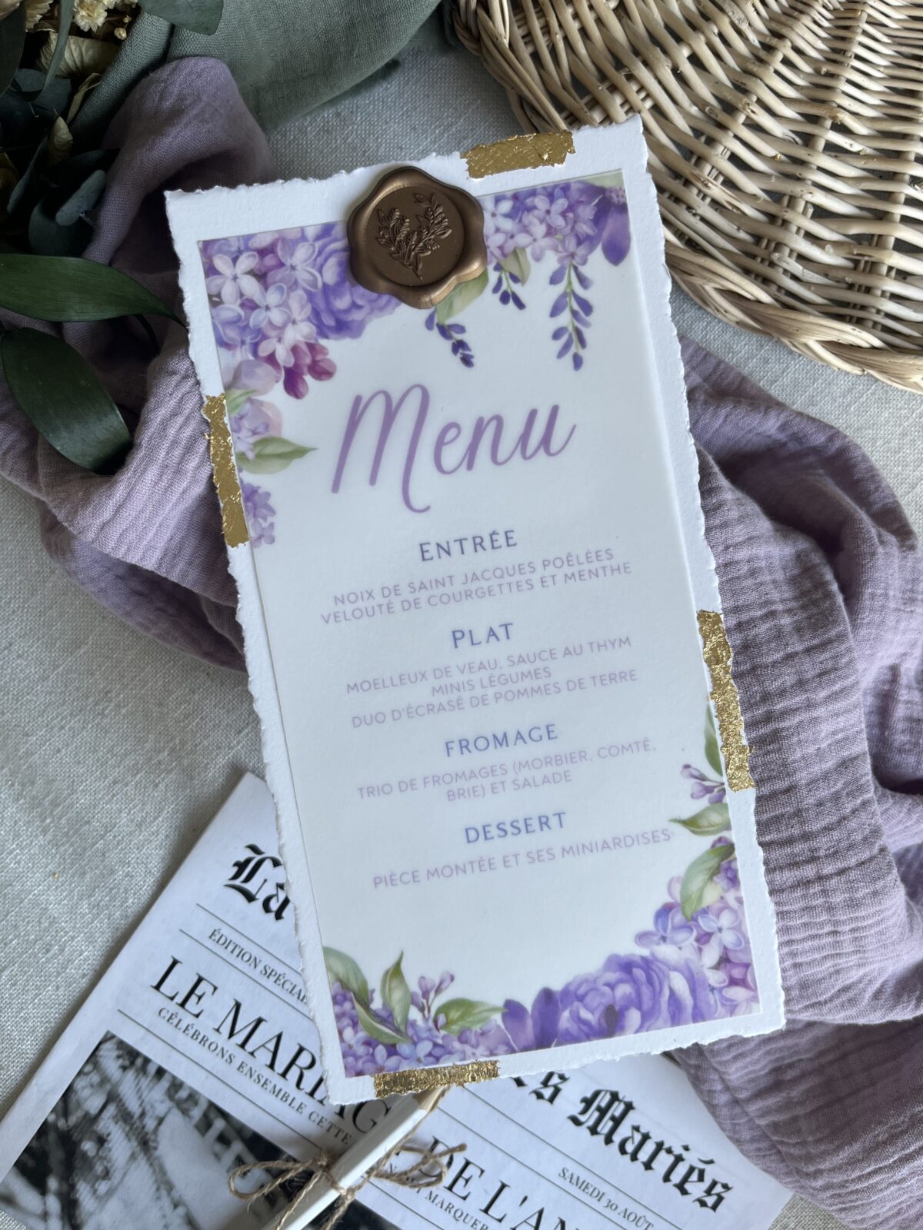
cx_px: 462
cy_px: 615
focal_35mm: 26
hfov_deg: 53.1
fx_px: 924
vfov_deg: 67.3
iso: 64
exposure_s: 1/121
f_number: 1.6
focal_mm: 5.1
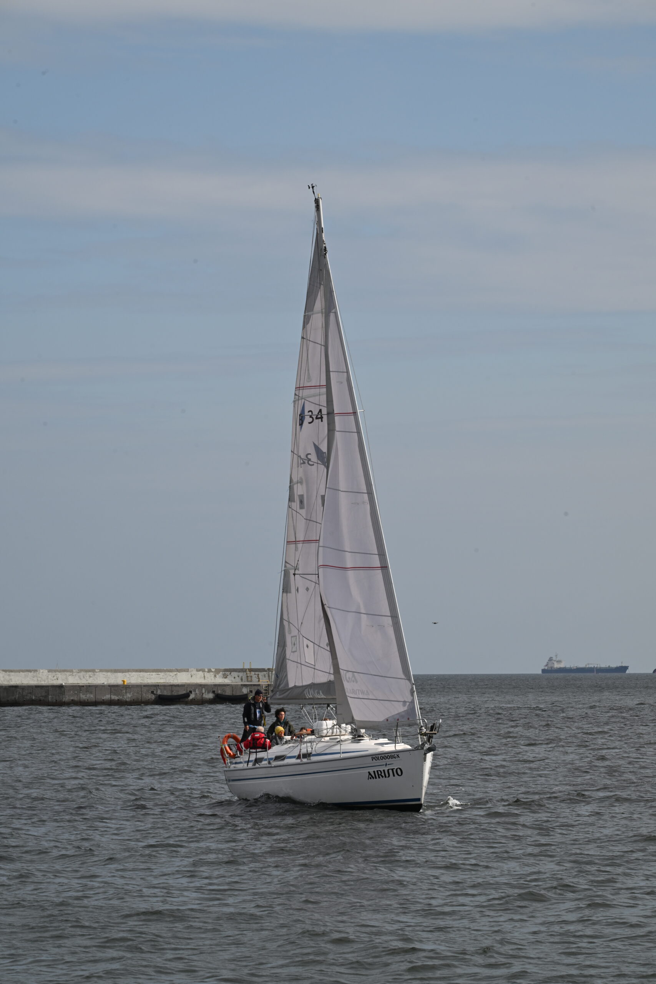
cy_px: 492
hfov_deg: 7.6
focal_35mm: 180
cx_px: 328
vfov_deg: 11.4
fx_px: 4919
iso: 200
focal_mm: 180
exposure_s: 1/200
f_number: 16
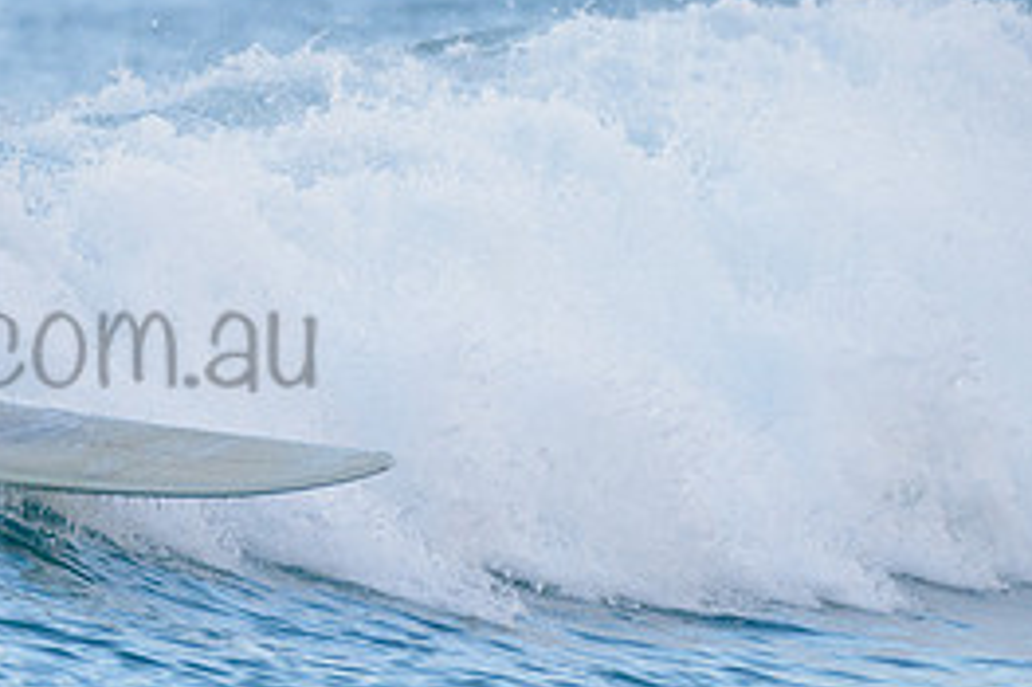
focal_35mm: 1351
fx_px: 38703
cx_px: 156
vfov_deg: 1.0
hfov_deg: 1.5
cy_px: 126
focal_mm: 500
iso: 640
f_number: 5.6
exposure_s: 1/800
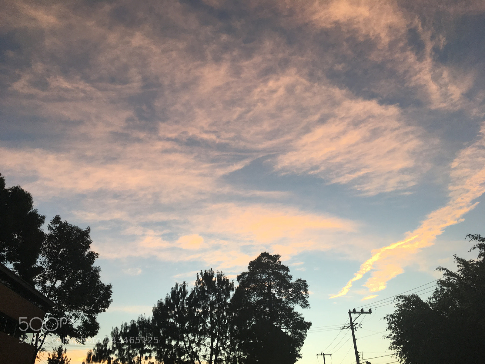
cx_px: 242
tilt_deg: +33.2
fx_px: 406
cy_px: 182
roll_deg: +1.7
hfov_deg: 61.7
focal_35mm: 29
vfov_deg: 48.2
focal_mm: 4.15
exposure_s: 1/120
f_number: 2.2
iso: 32
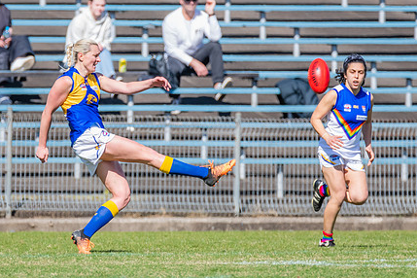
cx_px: 135
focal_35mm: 1154
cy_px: 147
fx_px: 13366
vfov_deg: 1.2
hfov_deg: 1.8
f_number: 9
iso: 800
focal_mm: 600
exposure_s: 1/1600
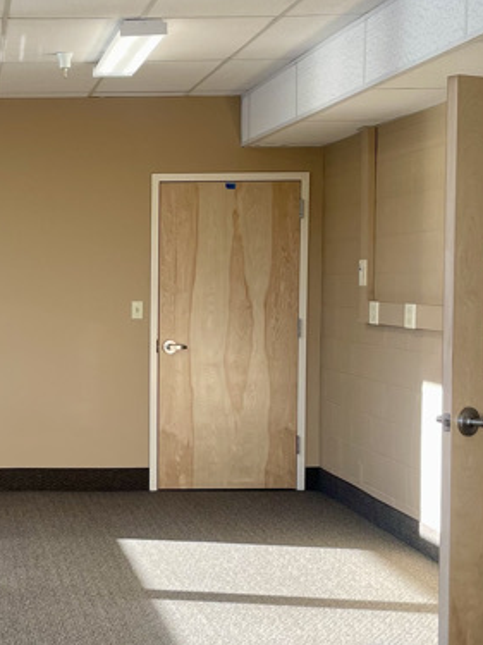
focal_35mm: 71
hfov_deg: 19.9
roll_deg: +0.7
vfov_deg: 27.3
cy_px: 423
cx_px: -31
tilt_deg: -4.9
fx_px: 1322
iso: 40
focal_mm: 4.2
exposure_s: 1/121
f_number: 1.6
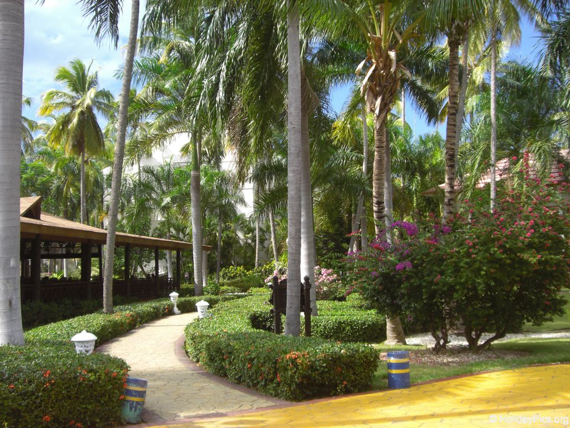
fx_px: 626
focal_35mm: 38
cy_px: 214
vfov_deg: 37.7
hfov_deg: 49.0
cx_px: 285
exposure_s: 1/500
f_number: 2.7
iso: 64
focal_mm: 6.2
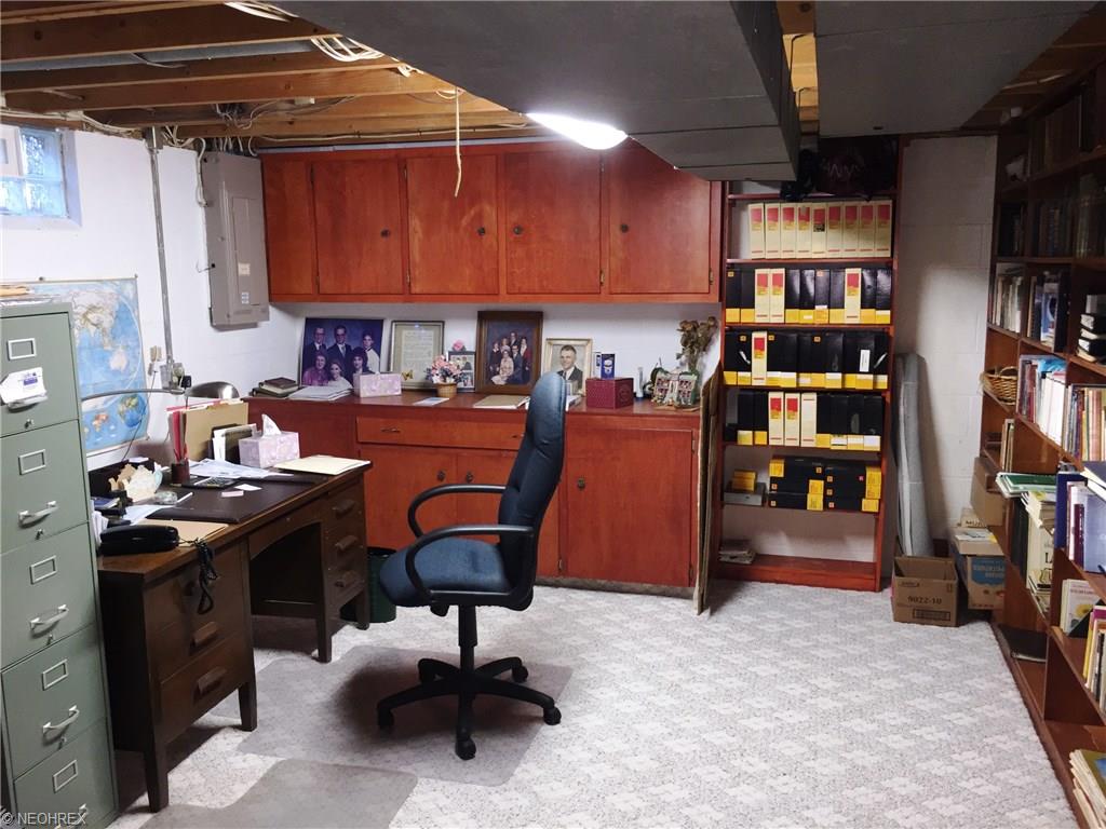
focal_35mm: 29
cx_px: 553
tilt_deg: -10.0
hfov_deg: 61.7
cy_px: 414
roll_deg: -0.3
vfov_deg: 48.2
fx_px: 927
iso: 125
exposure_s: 1/30
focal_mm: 4.15
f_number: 2.2
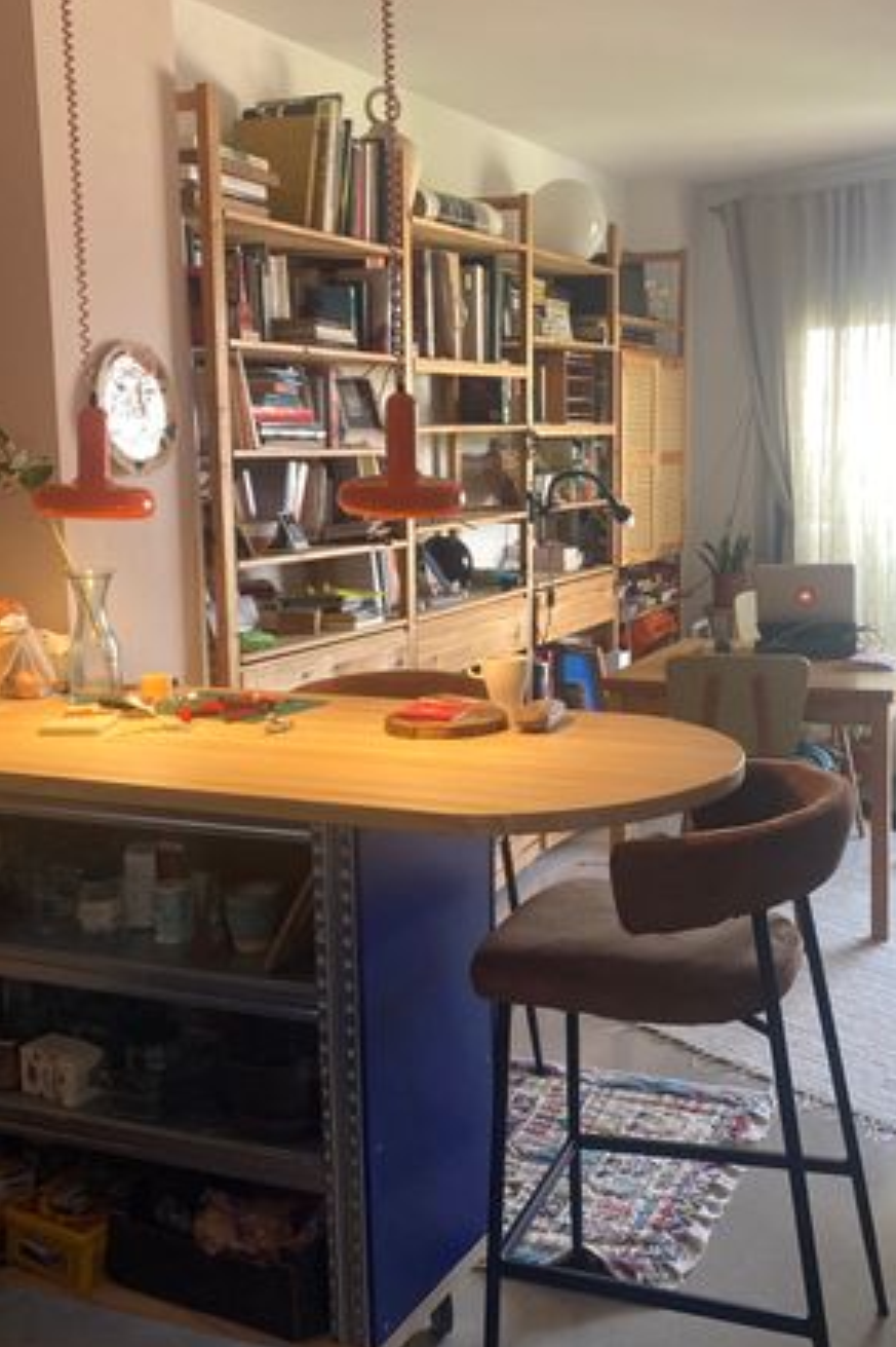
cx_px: 622
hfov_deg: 33.0
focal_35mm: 40
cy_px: 675
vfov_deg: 48.5
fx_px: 1494
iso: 80
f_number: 1.8
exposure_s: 1/50
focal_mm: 3.99
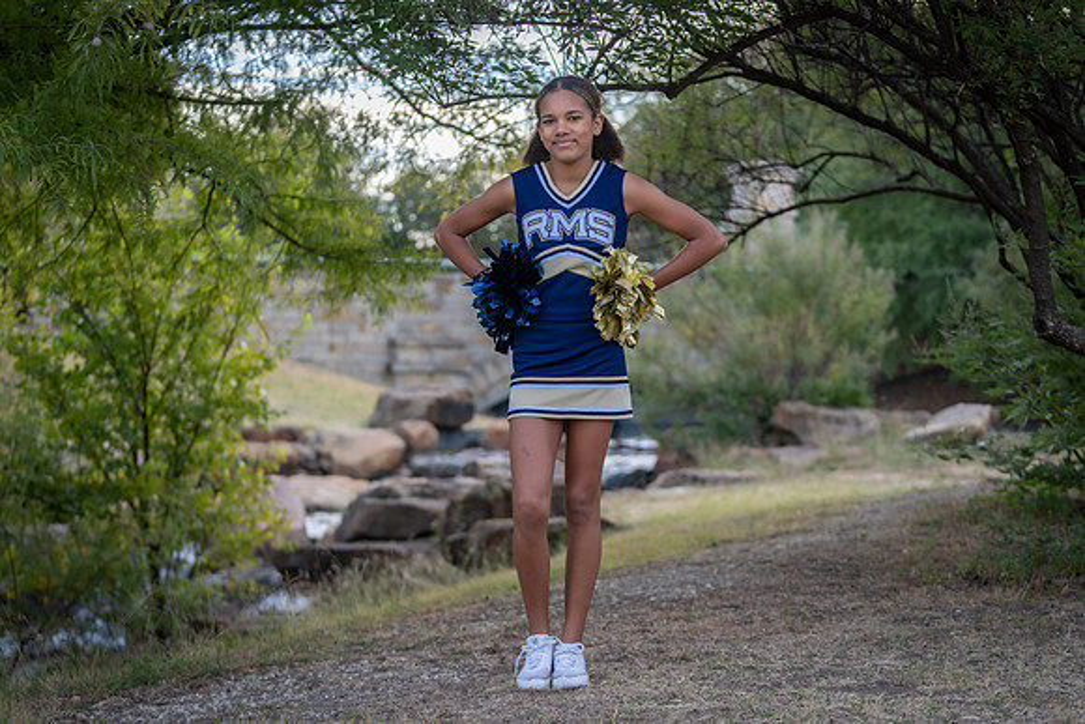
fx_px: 2110
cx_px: 542
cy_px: 362
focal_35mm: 70
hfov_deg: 28.8
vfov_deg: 19.5
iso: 160
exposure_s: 1/320
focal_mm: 70
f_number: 2.8
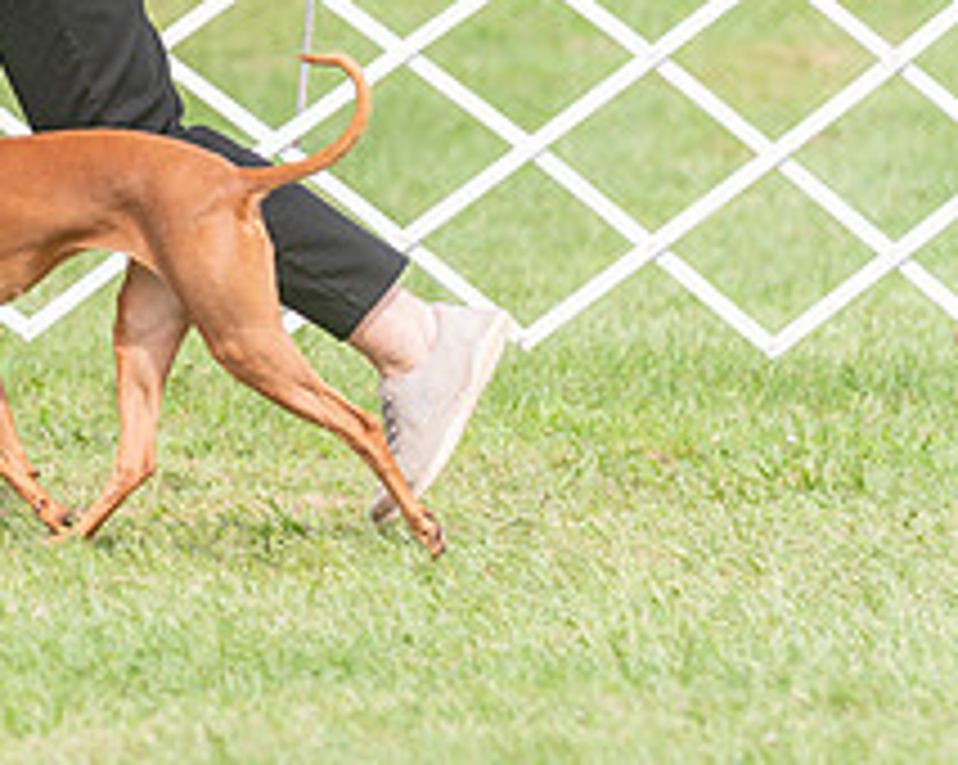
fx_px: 12974
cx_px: -47
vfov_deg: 3.4
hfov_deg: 4.2
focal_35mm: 458
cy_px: -76
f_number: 4
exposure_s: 1/1250
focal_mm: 154
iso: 320
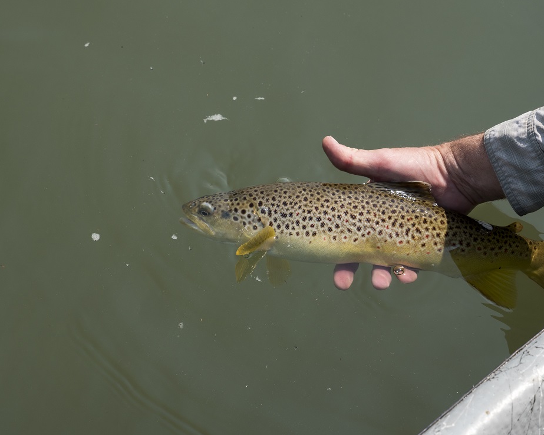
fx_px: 1192
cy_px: 219
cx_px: 266
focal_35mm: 74
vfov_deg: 20.7
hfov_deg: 25.7
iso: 200
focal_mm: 35
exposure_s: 1/640
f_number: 5.6
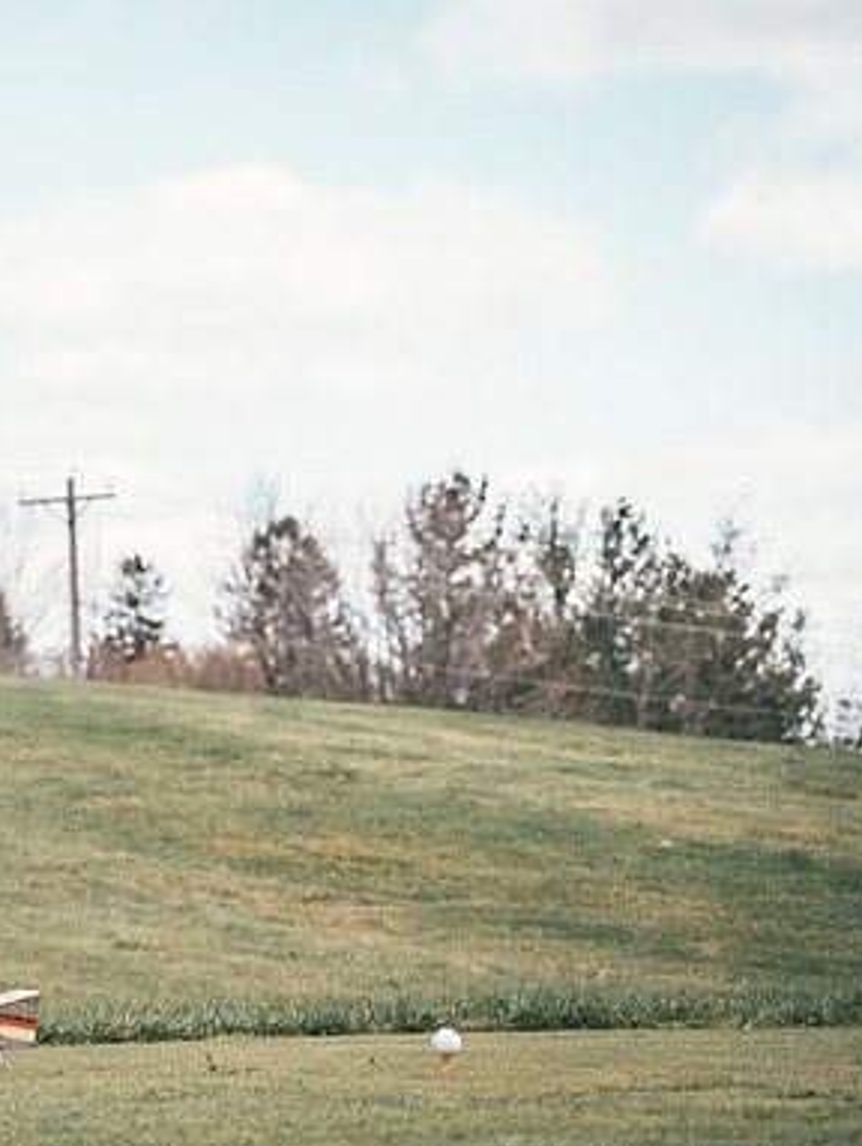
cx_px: -73
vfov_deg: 11.9
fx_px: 5502
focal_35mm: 166
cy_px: 570
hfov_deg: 8.9
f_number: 6.3
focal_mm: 100
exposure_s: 1/1000
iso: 640
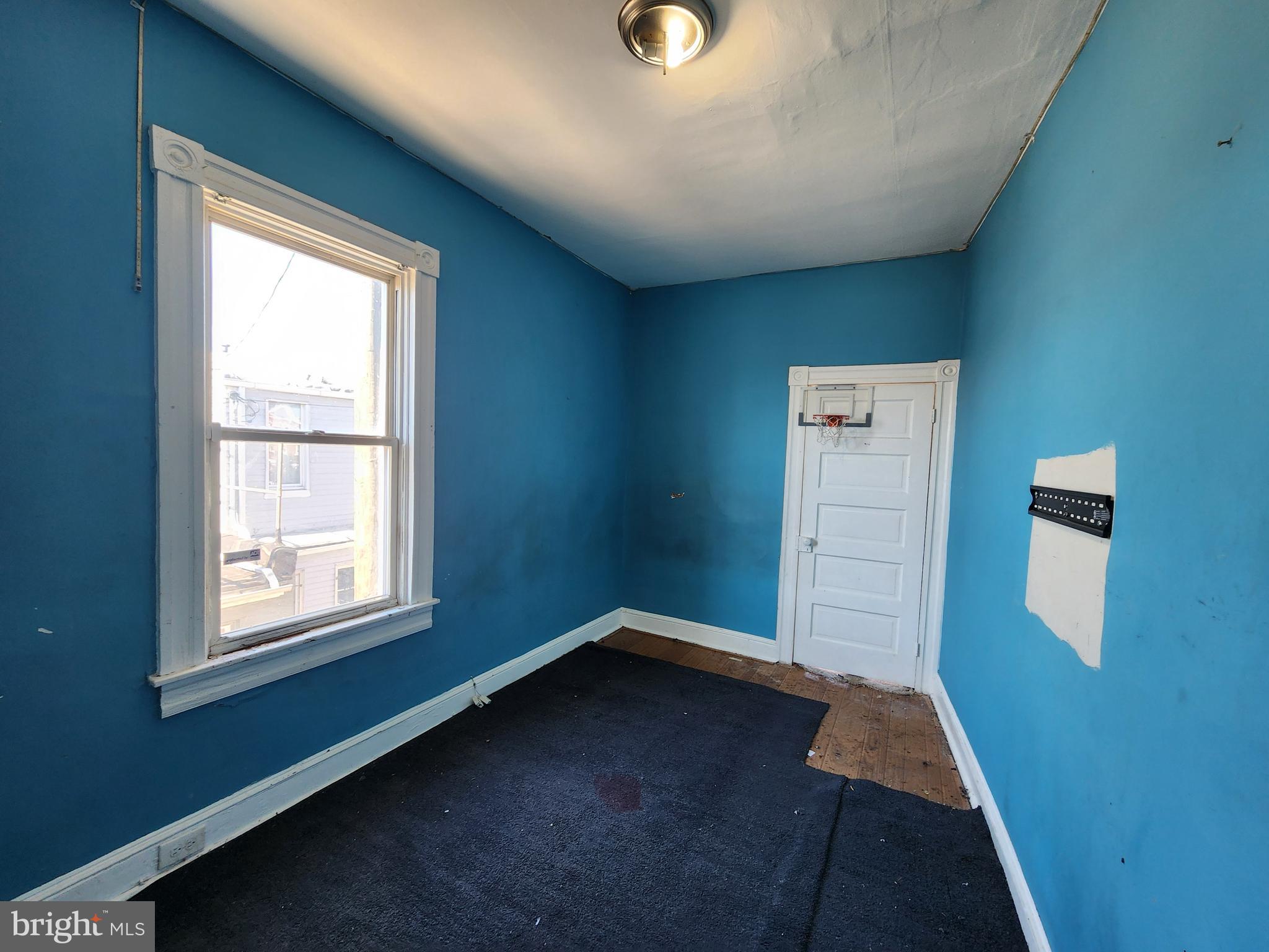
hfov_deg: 106.2
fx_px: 477
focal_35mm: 13
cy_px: 476
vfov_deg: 89.9
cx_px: 634
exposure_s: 1/60
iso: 160
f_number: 2.2
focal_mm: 2.2
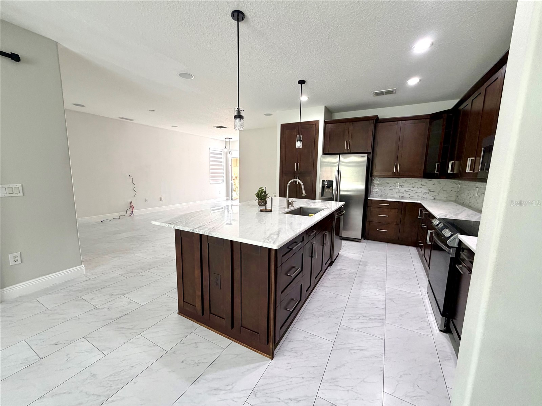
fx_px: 219
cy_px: 203
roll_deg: -0.9
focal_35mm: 14
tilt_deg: -8.4
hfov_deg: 102.1
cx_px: 271
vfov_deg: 85.7
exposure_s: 1/120
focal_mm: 2.22
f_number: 2.2
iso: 250
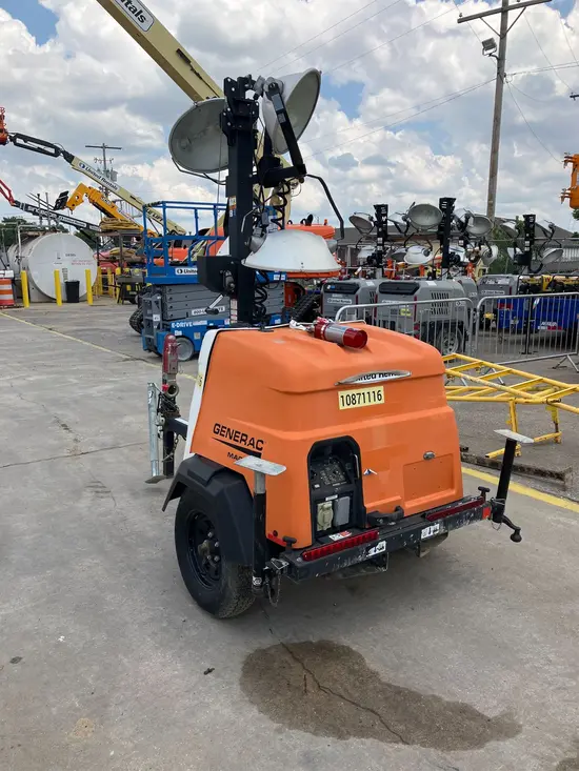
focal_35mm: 28
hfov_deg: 49.8
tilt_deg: -10.7
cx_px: 290
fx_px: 624
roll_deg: +0.5
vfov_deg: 63.4
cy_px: 386
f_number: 1.8
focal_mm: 3.99
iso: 32
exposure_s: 1/2000
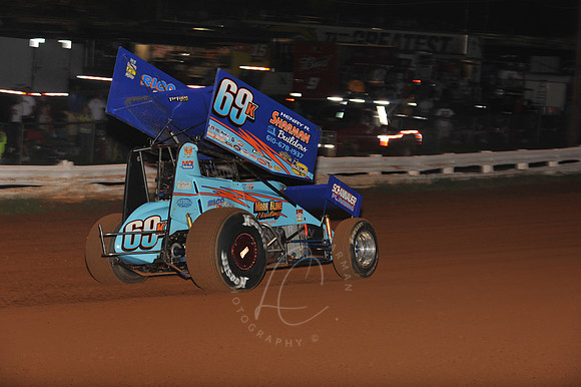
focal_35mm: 112
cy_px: 194
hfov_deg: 18.3
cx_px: 290
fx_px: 1806
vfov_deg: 12.2
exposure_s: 1/320
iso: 1000
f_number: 7.1
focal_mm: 112
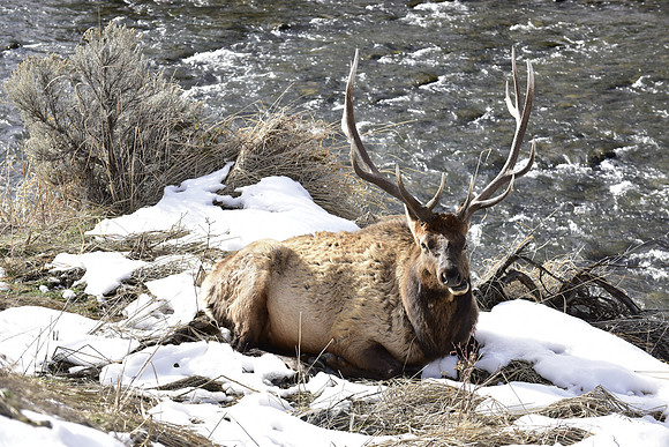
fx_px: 2268
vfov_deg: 11.2
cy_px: 224
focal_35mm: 122
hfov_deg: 16.8
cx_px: 334
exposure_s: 1/1000
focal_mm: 122
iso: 800
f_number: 8
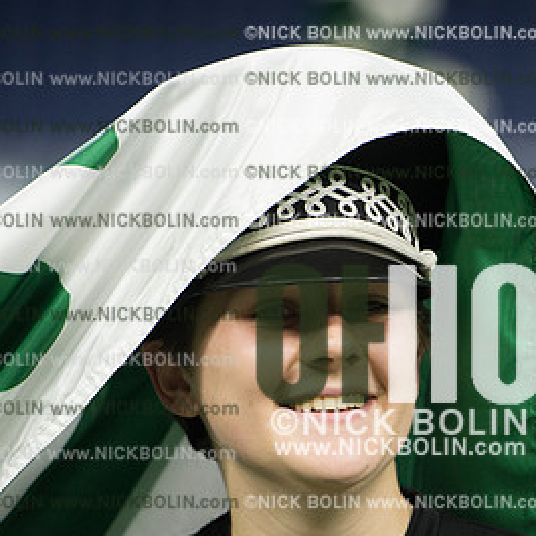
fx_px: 6517
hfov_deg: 4.7
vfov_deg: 4.7
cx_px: 398
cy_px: 360
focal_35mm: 372
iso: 2500
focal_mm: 200
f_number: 3.5
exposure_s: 1/1250
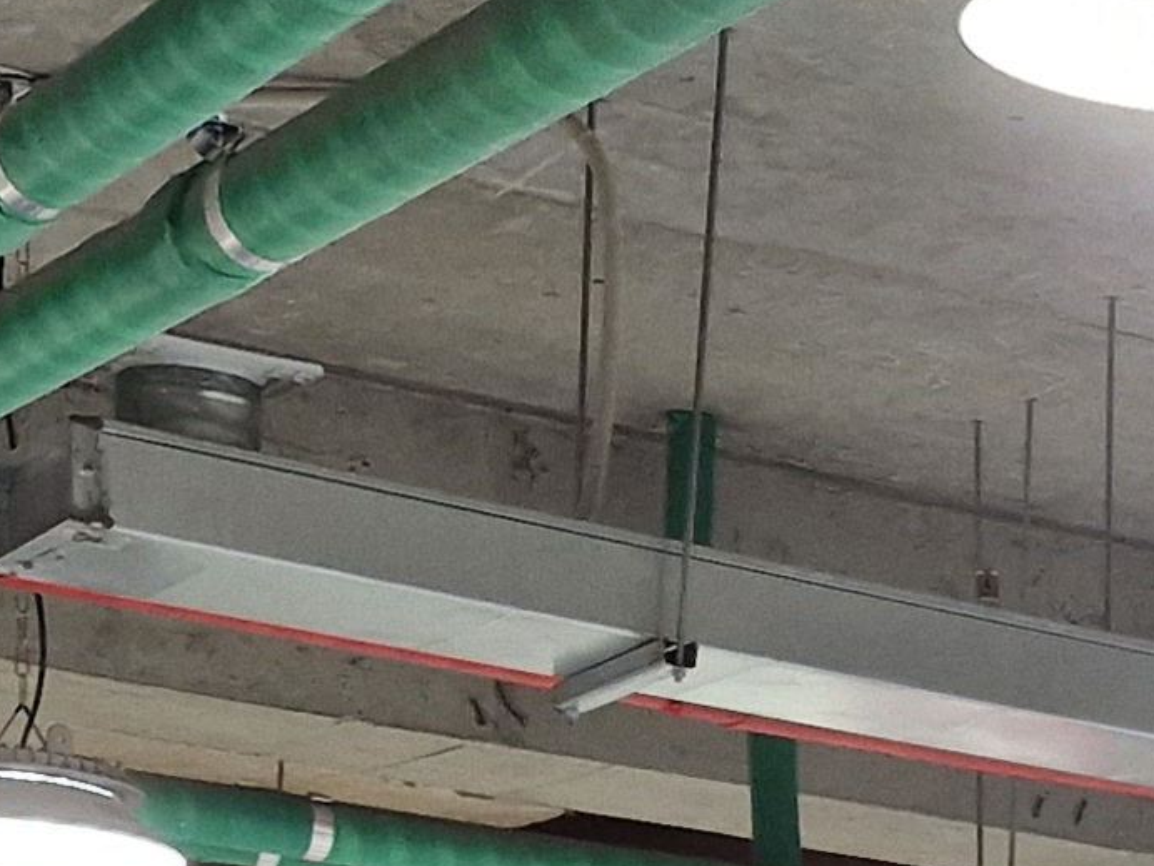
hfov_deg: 14.3
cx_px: 1431
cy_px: 2349
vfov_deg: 9.4
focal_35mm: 133
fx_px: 4434
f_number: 1.8
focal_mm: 5.54
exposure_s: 1/120
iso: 200
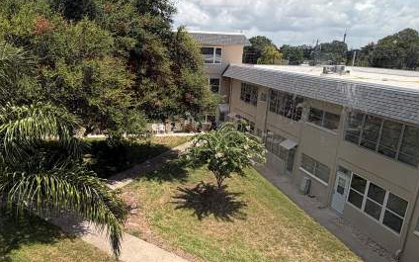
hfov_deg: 66.1
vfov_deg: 44.5
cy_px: 142
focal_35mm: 28
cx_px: 178
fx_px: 320
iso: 32
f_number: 2.2
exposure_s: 1/770
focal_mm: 2.22
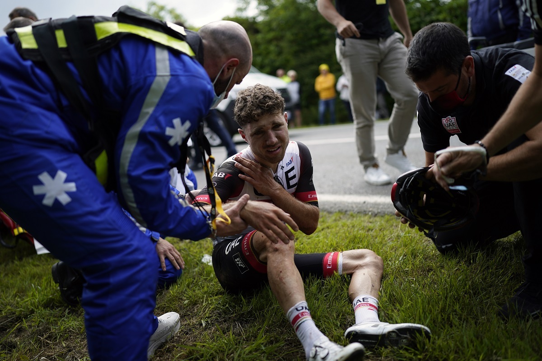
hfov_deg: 54.4
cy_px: 180
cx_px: 271
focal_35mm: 35
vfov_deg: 37.9
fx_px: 527
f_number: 1.4
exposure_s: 1/3200
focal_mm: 35
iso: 100
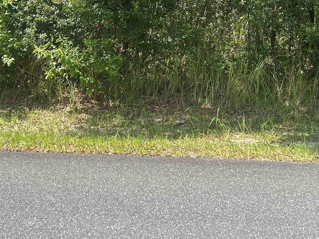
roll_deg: -1.9
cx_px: 157
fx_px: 461
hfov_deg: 38.2
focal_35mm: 50
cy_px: 10
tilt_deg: -0.8
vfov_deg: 27.7
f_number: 1.5
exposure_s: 1/917
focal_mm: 5.7
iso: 50
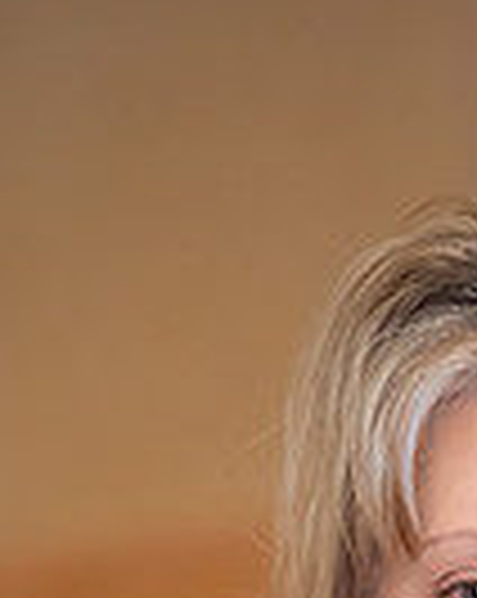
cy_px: 958
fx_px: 11249
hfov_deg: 2.4
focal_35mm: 636
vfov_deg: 3.0
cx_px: 565
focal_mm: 200
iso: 8000
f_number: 2.8
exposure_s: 1/200
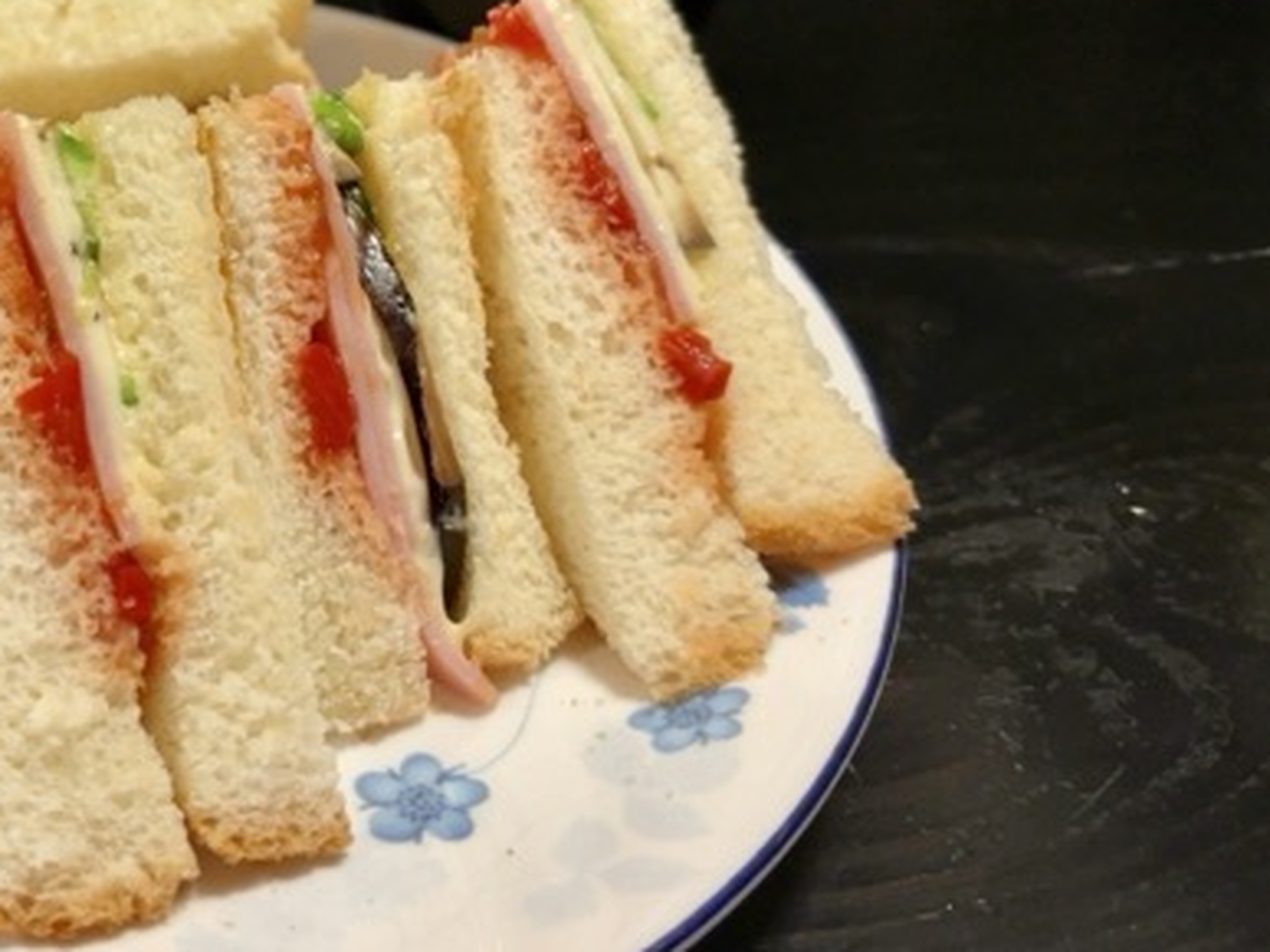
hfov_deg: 38.1
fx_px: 1724
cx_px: 158
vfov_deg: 30.1
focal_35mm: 47
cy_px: 185
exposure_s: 1/50
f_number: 1.6
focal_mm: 5.96
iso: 250
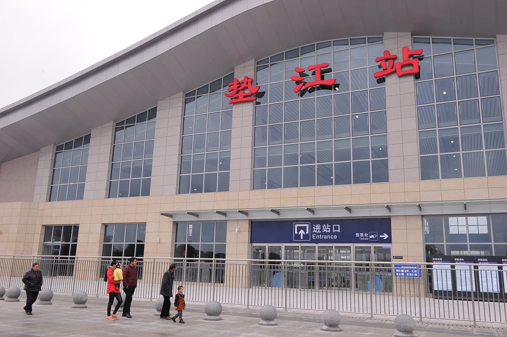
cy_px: 168
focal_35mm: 32
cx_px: 254
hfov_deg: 58.8
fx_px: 450
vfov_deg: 41.0
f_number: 8
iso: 250
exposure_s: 1/80
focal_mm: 32
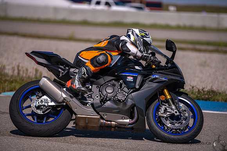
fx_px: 1261
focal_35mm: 200
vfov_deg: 6.9
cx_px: 114
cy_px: 76
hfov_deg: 10.3
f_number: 2.8
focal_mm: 200
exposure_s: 1/2500
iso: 64
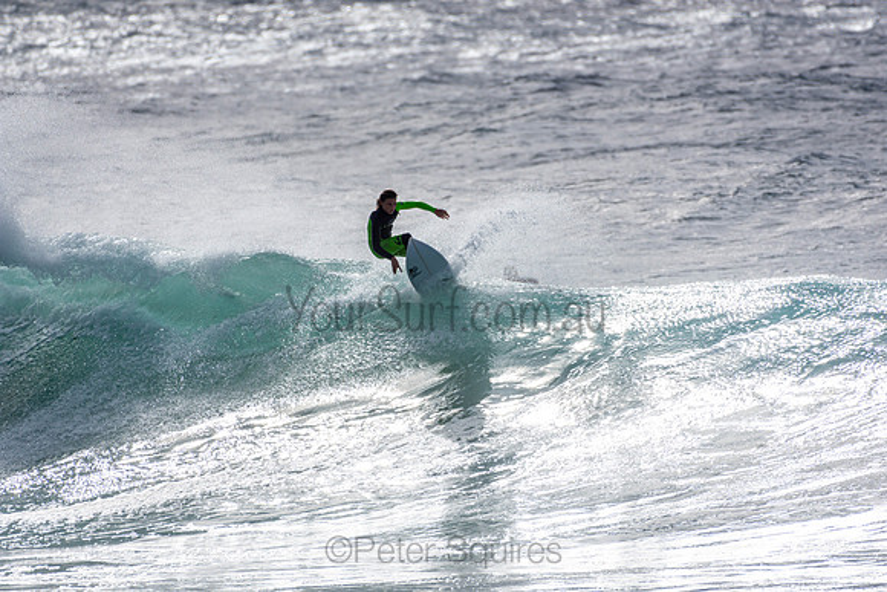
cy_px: 296
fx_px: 18483
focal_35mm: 750
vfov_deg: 1.8
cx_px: 444
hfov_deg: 2.7
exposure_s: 1/2500
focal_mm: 500
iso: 140
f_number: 5.6
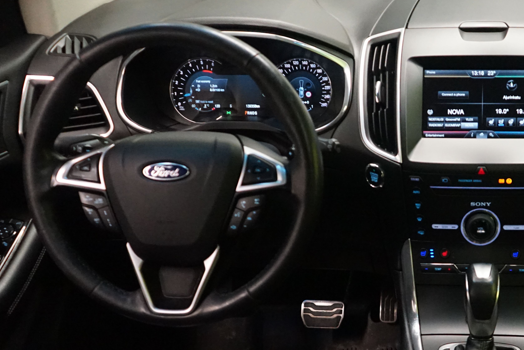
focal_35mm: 50
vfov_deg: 26.7
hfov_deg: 37.7
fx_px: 728
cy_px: 251
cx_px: 441
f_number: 3.5
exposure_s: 1/100
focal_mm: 28
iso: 6400
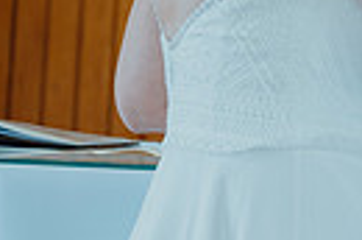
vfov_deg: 4.4
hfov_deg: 6.5
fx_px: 3100
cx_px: 749
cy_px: -91
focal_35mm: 309
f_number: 2.8
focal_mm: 69
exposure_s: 1/200
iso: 640
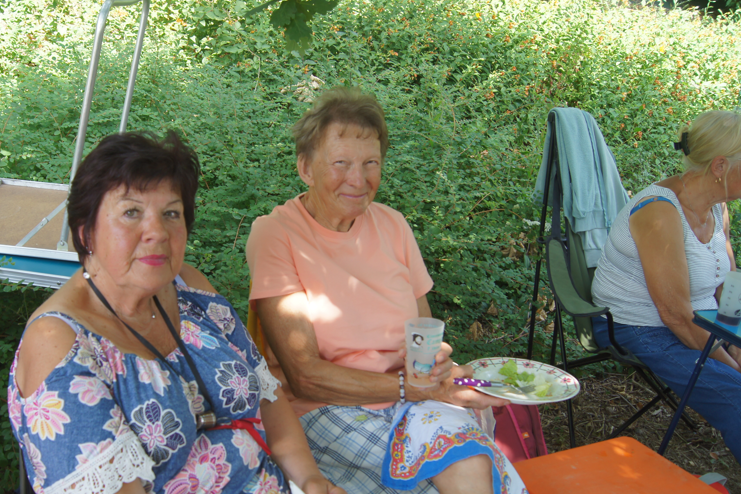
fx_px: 803
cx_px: 261
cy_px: 284
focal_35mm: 39
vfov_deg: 34.1
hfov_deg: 48.9
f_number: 5
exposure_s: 1/60
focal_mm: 18
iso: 100
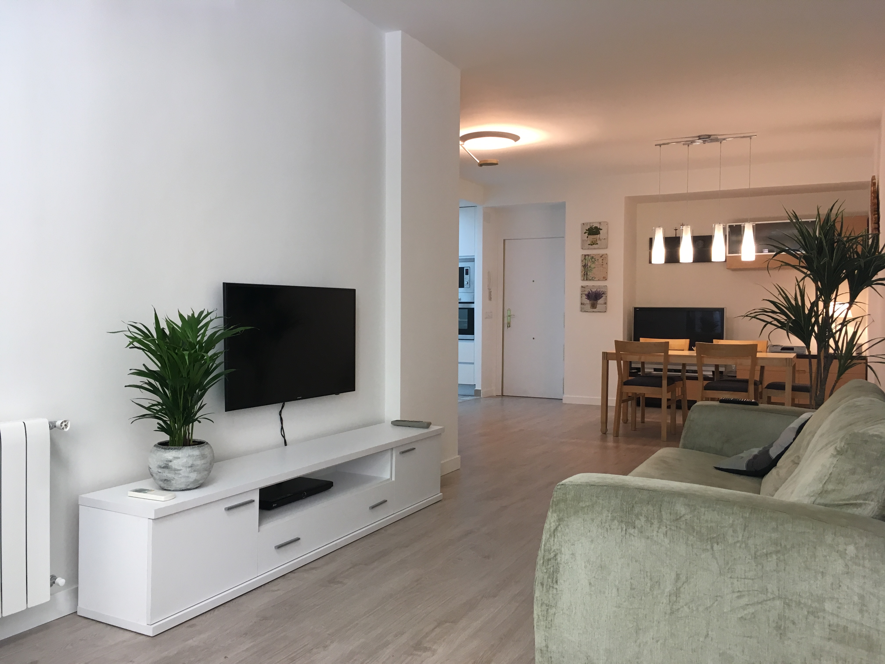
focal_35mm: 29
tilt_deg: -1.1
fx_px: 741
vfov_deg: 48.2
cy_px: 332
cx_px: 442
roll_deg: -1.2
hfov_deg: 61.7
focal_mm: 4.15
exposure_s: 1/33
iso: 40
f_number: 2.2
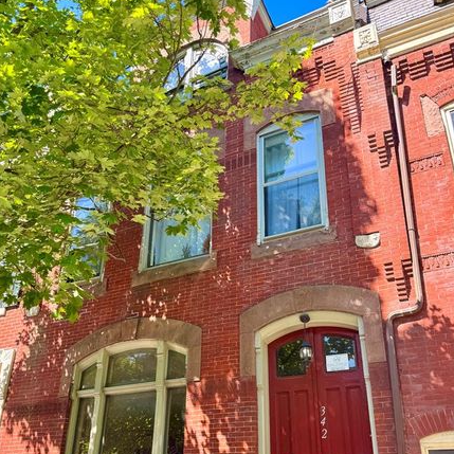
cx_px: 212
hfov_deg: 49.7
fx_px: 490
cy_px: 297
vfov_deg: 49.0
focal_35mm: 33
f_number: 1.78
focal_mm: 6.76
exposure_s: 1/451
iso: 80
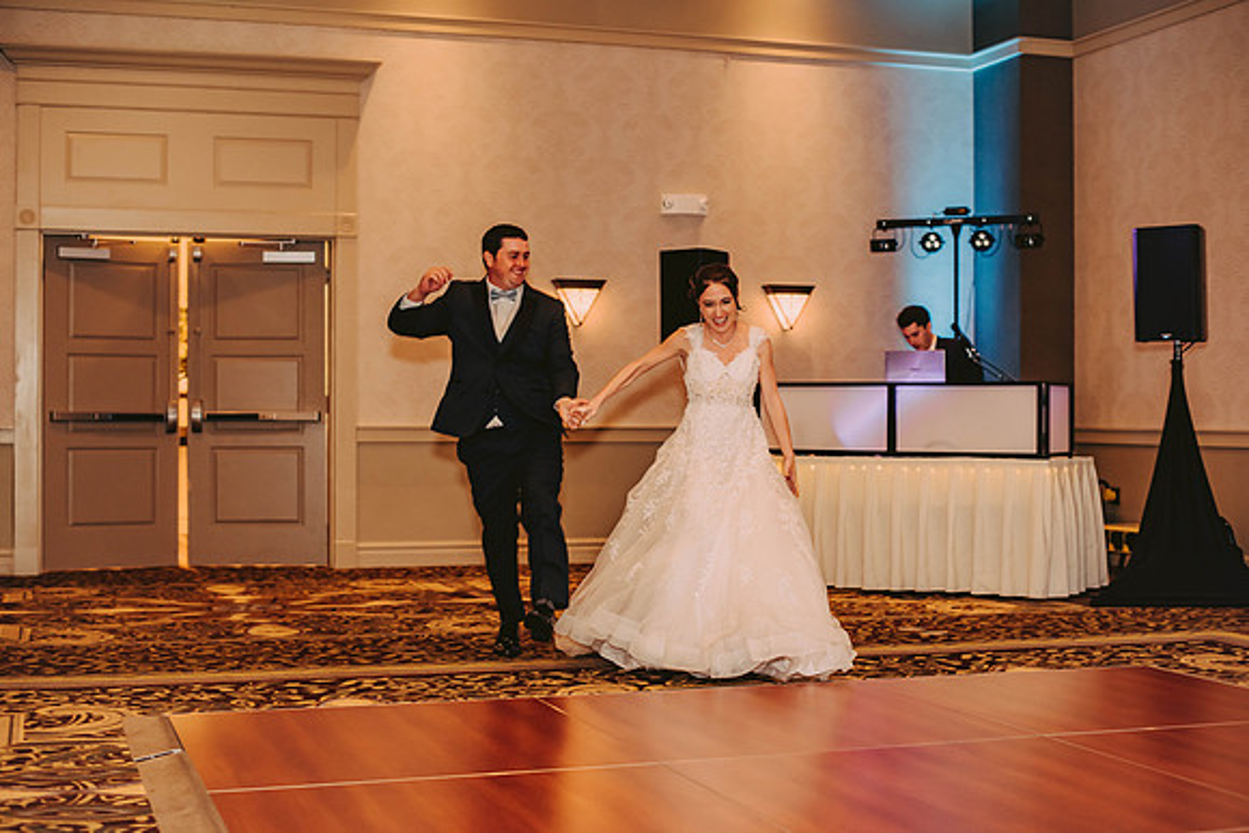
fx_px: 1735
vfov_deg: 27.0
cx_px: 624
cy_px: 416
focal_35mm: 50
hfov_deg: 39.6
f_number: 2.5
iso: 800
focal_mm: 50
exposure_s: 1/125
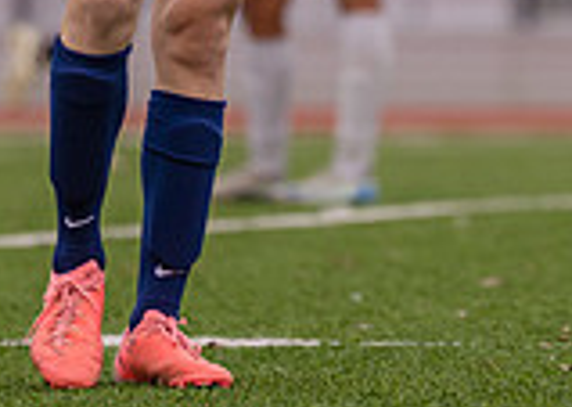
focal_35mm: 631
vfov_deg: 2.3
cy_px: -291
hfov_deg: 3.2
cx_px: 258
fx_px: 10233
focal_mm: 147
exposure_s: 1/1600
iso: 800
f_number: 2.8
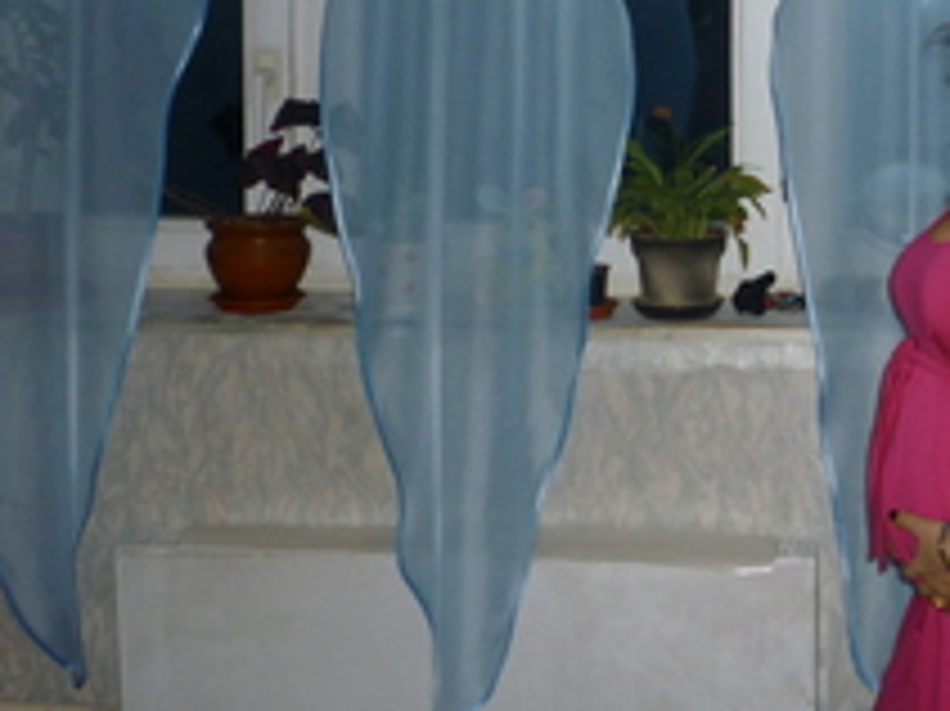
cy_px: 86
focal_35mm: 64
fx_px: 1755
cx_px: 918
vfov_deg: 22.4
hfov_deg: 28.6
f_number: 3.3
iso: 125
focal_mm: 5.3
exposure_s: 1/125
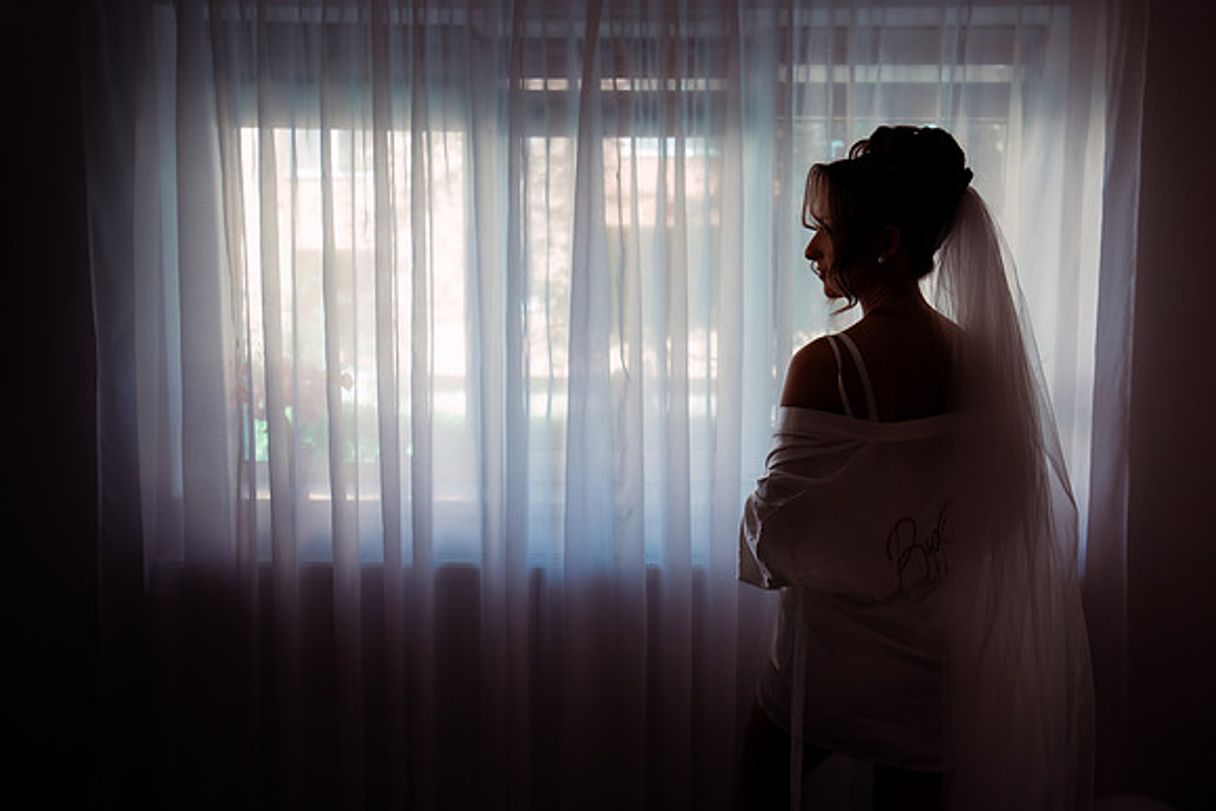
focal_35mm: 32
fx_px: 1087
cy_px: 406
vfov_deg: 40.9
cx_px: 652
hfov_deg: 58.4
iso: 1250
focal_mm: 30
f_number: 2.8
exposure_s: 1/640
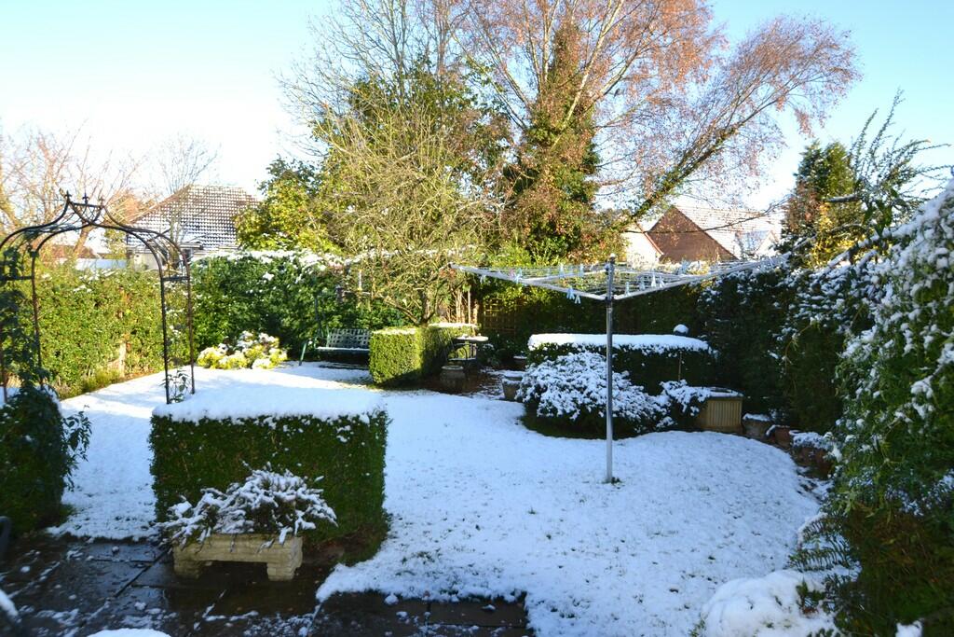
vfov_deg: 59.5
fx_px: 557
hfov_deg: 81.2
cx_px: 477
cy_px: 318
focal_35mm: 21
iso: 100
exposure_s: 1/200
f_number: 4.5
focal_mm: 14
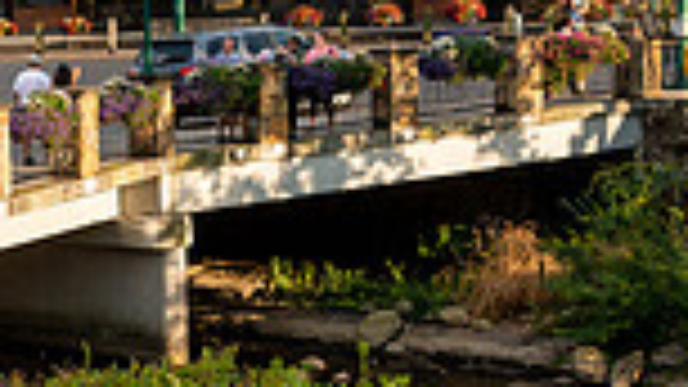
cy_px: 155
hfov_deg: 17.0
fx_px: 2098
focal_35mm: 115
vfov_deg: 10.5
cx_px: -328
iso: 100
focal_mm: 28
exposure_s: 1/125
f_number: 5.6
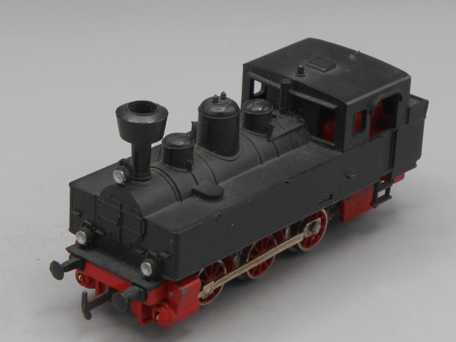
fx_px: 1054
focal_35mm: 80
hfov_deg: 24.4
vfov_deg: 18.4
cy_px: 171
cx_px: 228
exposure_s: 1/60
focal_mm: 14.3
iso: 80
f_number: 4.7
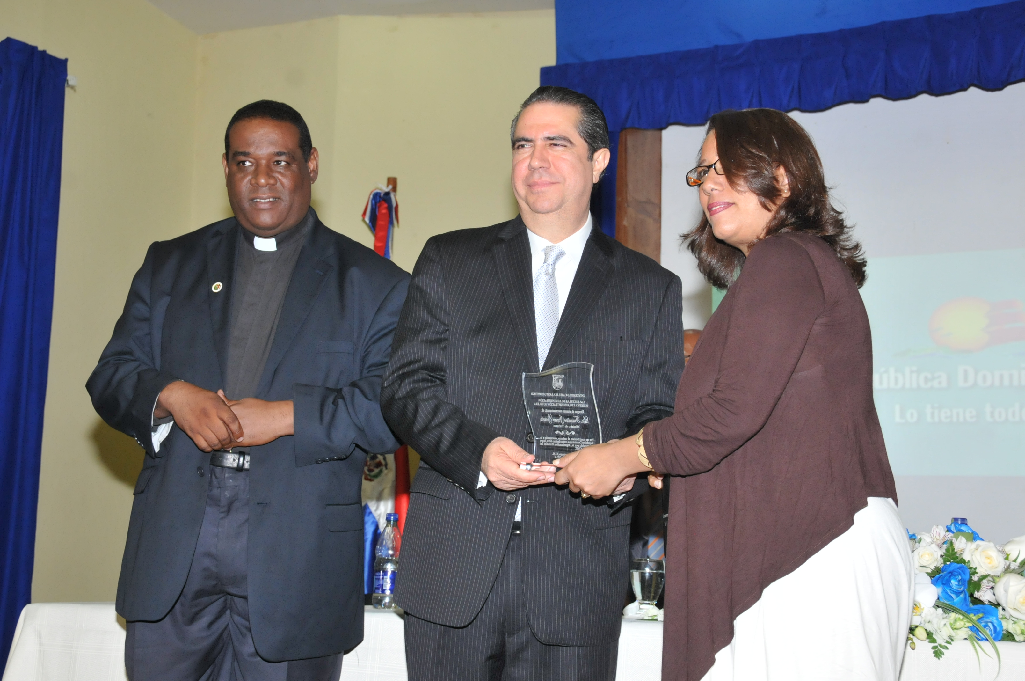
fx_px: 1706
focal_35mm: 60
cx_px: 512
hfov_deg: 33.4
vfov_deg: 22.6
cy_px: 340
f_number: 7.1
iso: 1000
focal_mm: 40
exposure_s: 1/60
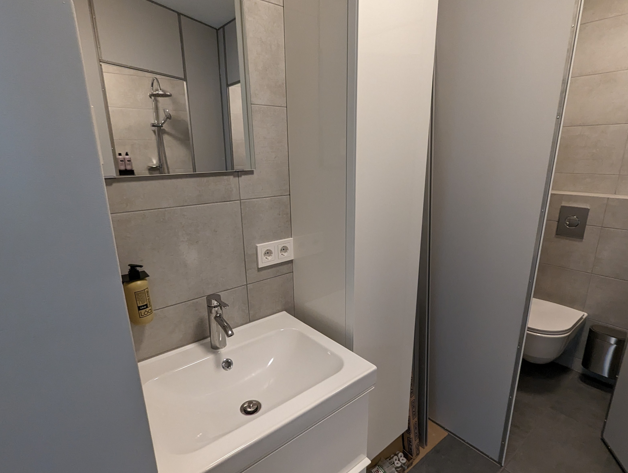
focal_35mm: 17
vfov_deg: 74.8
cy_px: 246
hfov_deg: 90.9
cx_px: 326
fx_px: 309
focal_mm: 1.95
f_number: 2.2
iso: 282
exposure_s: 1/64.3
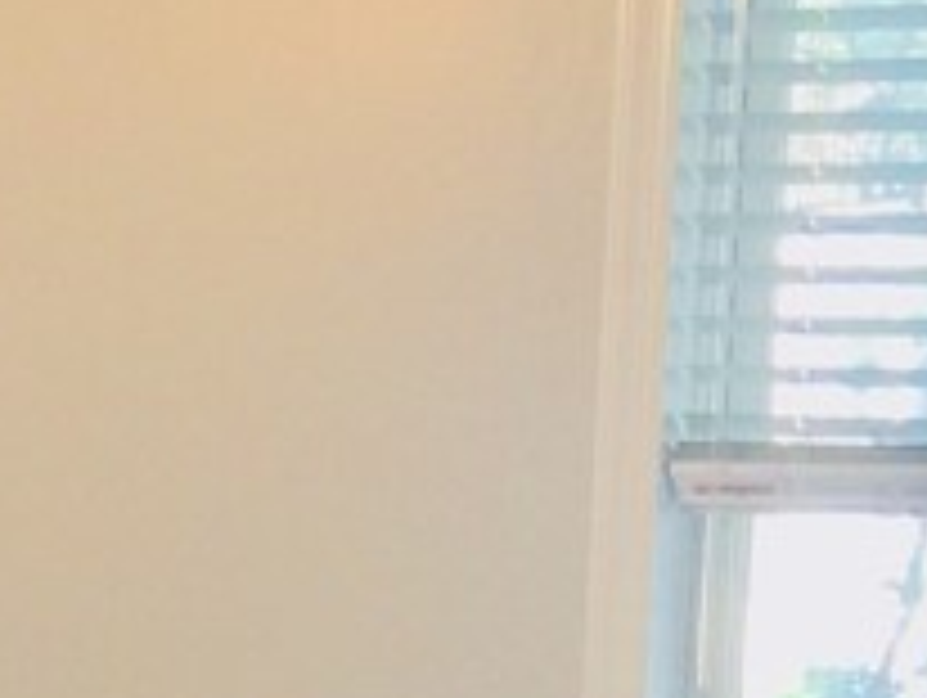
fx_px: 3861
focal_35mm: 144
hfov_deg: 12.9
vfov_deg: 10.1
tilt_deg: -6.8
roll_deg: -1.7
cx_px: -472
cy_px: 910
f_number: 2.2
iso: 40
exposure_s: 1/30
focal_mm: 4.15
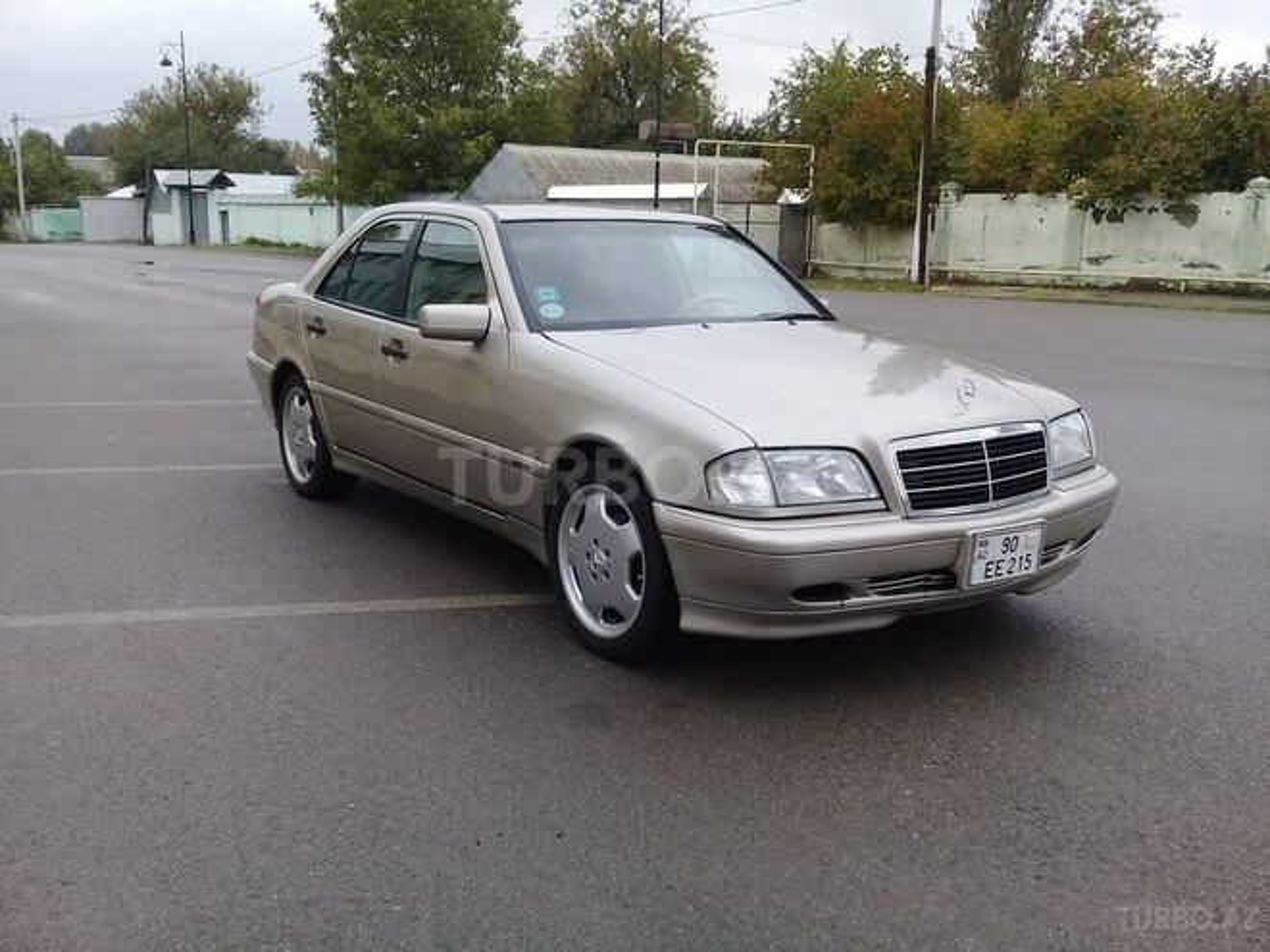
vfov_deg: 45.4
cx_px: 635
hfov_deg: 58.4
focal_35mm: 31
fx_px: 1137
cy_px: 476
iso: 50
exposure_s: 1/198
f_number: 2.2
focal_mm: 3.3
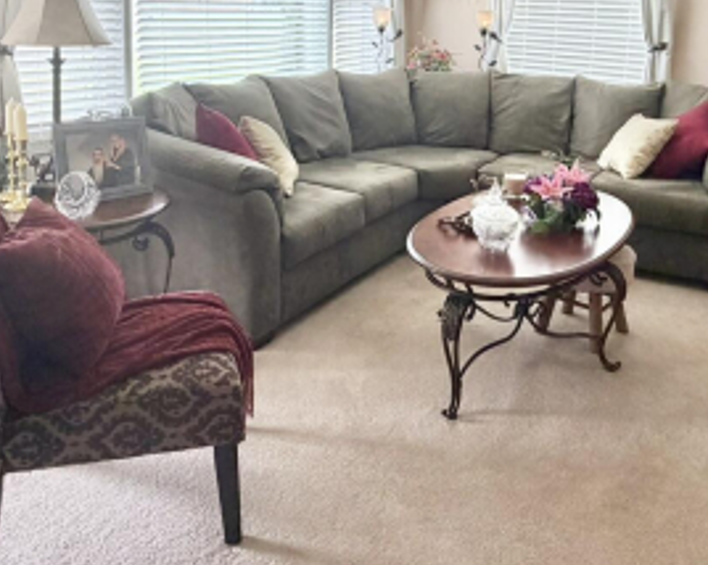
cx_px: 363
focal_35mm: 34
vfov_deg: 41.0
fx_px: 712
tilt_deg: -7.9
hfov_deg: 52.9
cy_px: 92
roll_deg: -1.1
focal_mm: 2.22
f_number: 2.2
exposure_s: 1/121
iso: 200
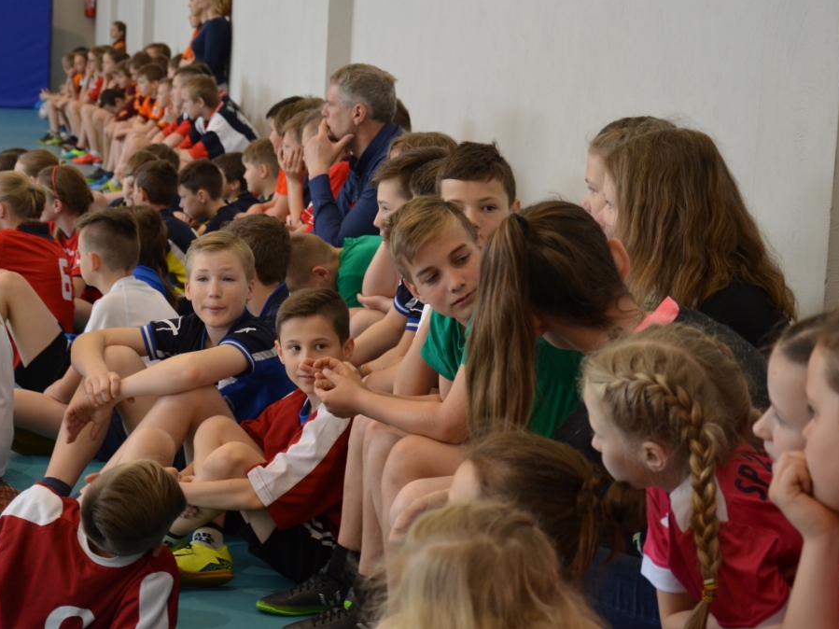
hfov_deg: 23.8
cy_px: 314
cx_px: 375
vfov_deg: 18.0
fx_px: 1987
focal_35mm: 82
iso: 800
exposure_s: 1/60
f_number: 5
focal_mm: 50
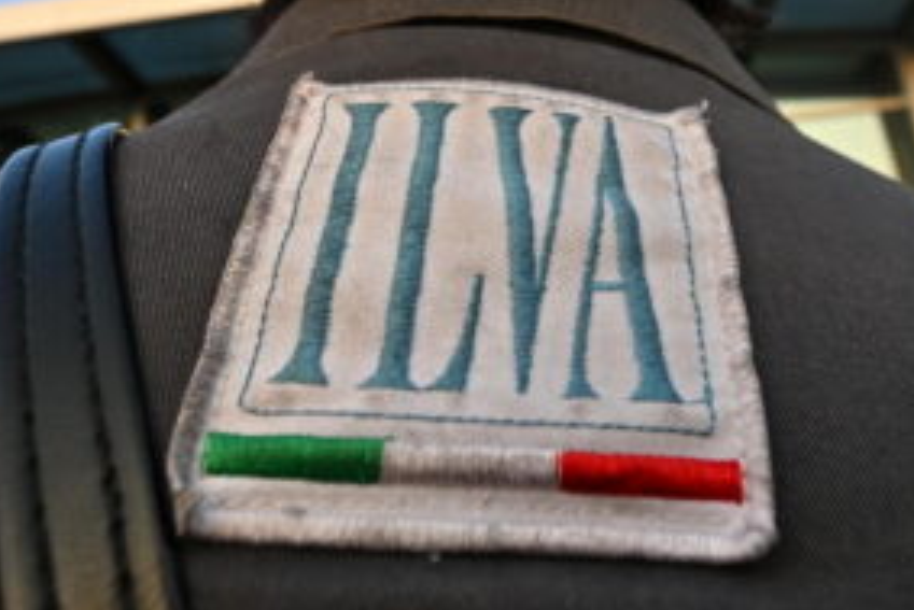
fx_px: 1000
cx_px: 539
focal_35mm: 39
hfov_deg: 48.9
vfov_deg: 31.7
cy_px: 19
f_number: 6.3
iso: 280
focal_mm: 14.5
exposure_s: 1/500
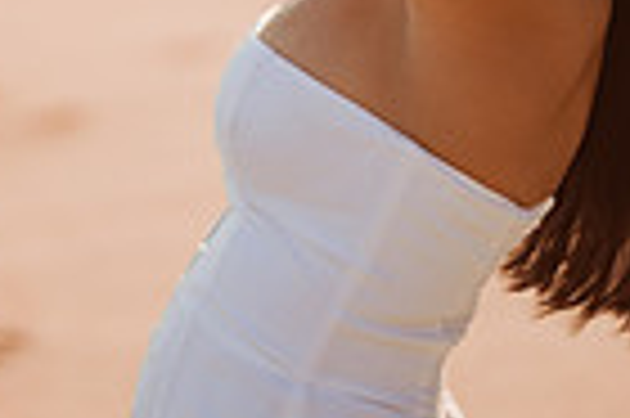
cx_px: 248
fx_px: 3269
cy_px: -225
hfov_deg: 11.0
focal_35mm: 187
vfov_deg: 7.2
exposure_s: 1/4000
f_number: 1.4
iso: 100
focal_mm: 58
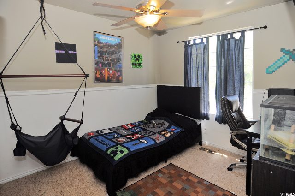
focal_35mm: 18
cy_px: 98
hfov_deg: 90.1
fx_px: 147
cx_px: 148
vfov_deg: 67.2
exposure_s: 1/60
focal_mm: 12
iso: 200
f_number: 4
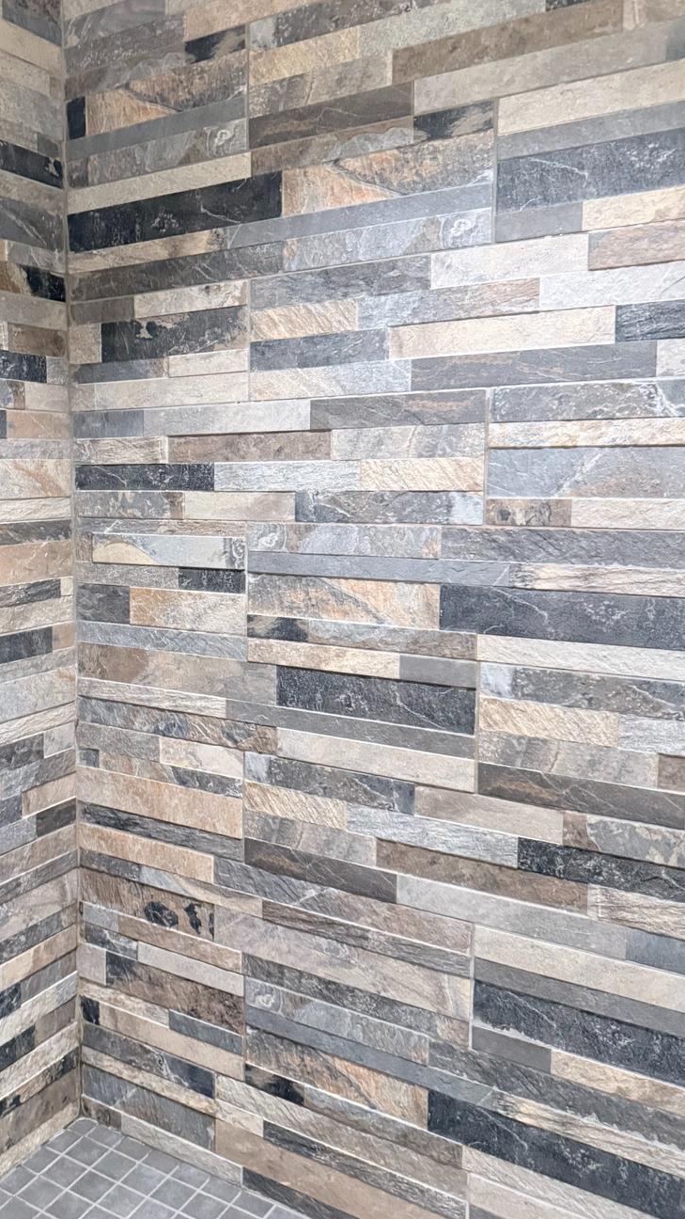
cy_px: 572
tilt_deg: -4.7
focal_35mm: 31
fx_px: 1001
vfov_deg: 62.6
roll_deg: +0.0
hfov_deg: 36.7
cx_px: 151
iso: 640
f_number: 1.78
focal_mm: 6.76
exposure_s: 1/60
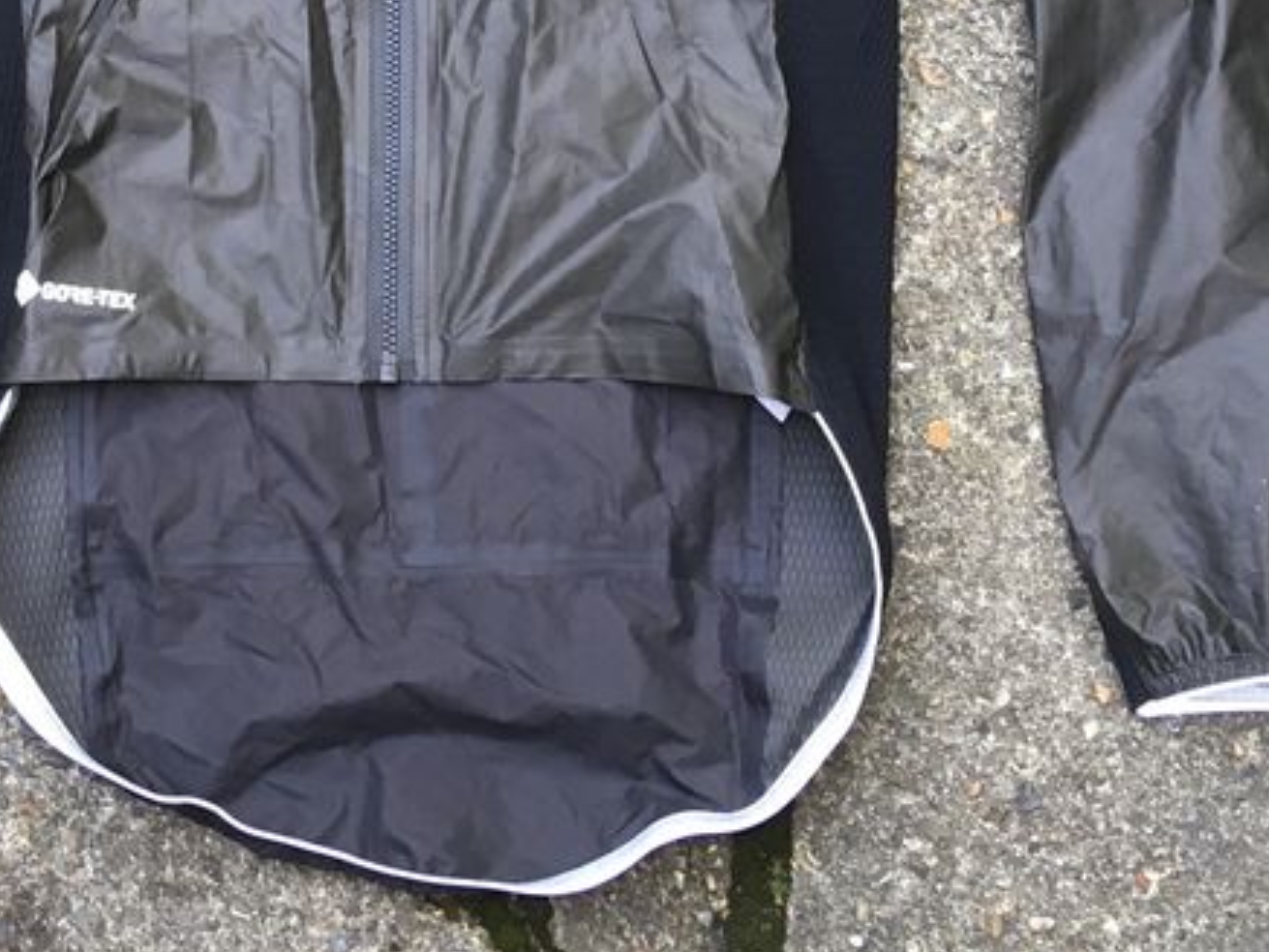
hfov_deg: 22.9
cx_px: 392
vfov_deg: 16.9
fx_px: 3117
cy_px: -55
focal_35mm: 85
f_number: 2.2
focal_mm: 4.15
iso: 25
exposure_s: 1/33
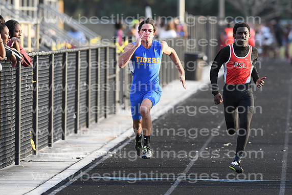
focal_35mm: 457
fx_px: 3707
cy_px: 99
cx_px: 147
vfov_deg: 3.0
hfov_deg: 4.5
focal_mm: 300
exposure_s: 1/2000
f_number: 4
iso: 2000
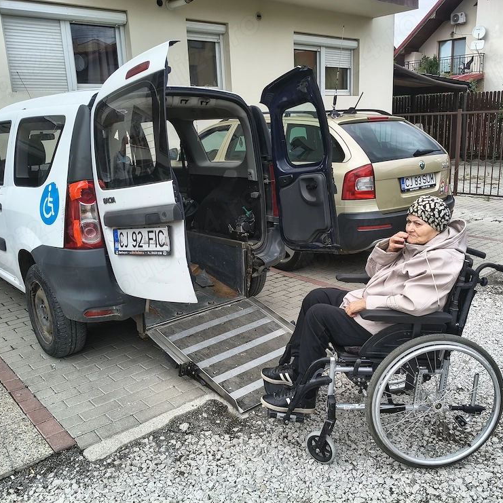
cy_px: 254
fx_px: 510
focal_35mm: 31
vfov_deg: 52.5
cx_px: 265
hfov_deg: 52.5
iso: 101
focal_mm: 4.81
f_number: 1.8
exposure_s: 1/492
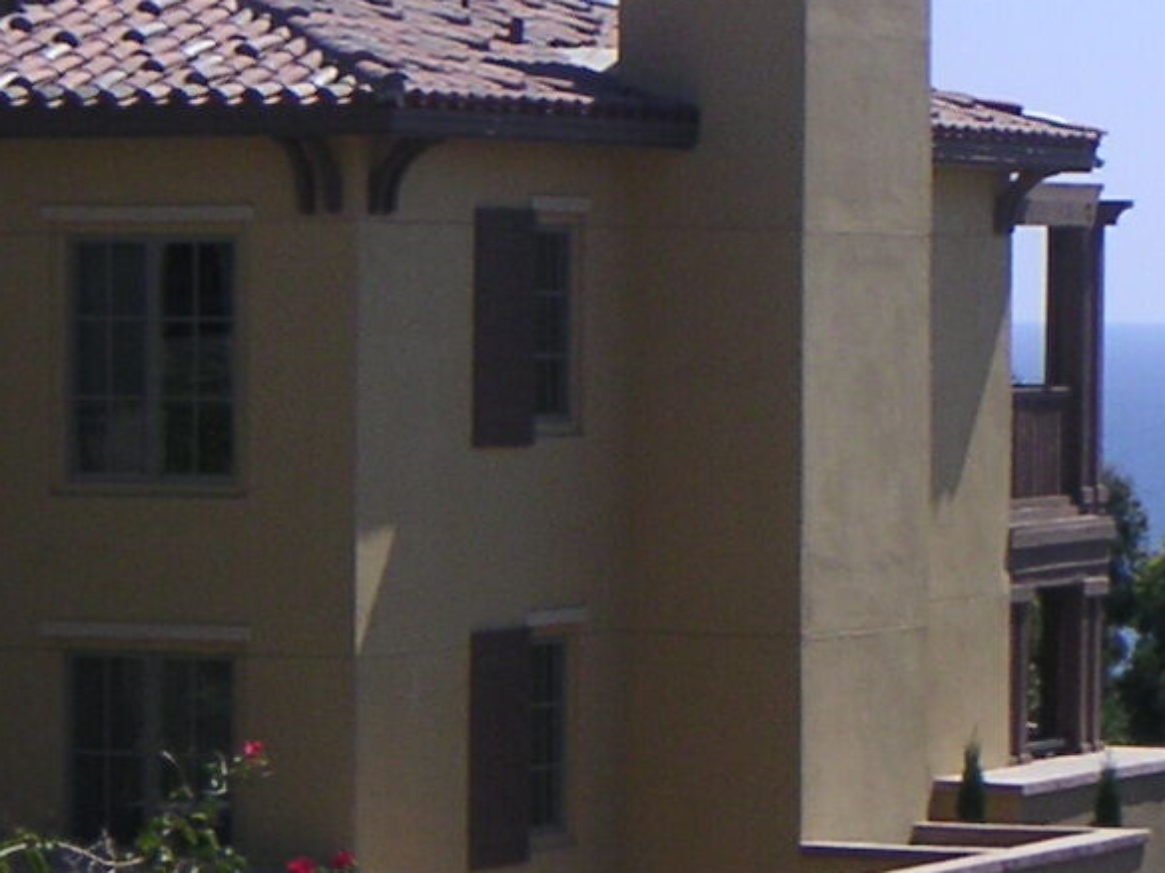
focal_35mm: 200
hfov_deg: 9.9
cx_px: 722
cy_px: 227
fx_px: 6731
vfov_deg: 7.4
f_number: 6.7
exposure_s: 1/180
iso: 50
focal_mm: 8.9
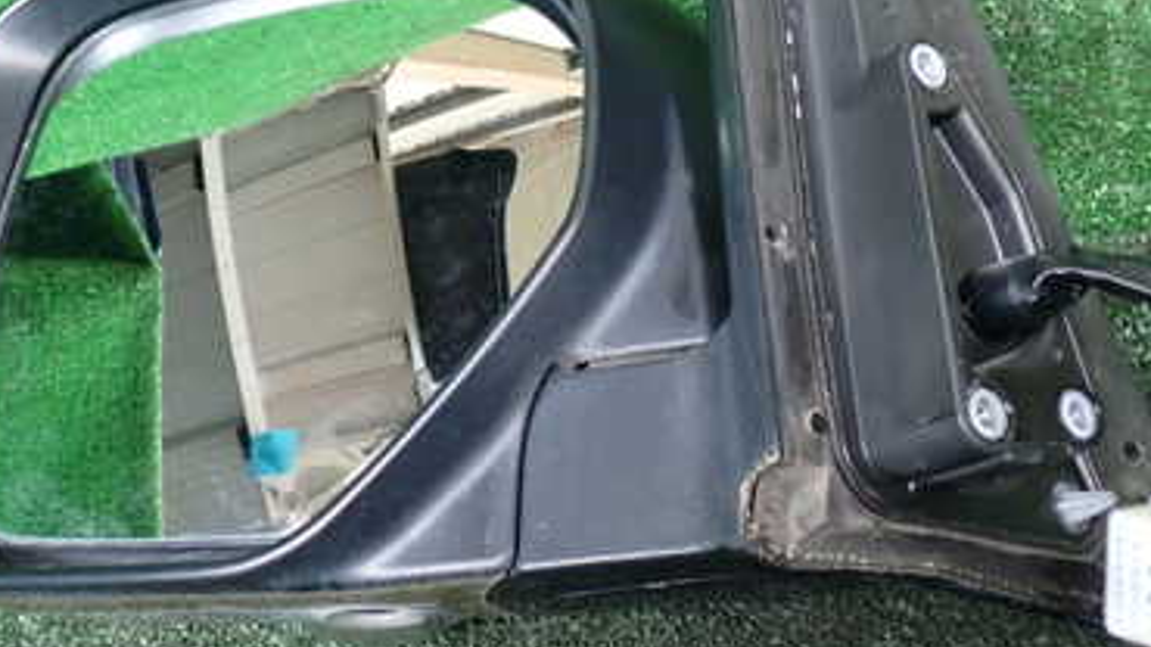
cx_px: 548
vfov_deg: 22.3
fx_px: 1617
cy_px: 121
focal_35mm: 53
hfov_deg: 39.2
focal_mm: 5.4
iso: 200
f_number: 2.3
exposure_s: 1/60
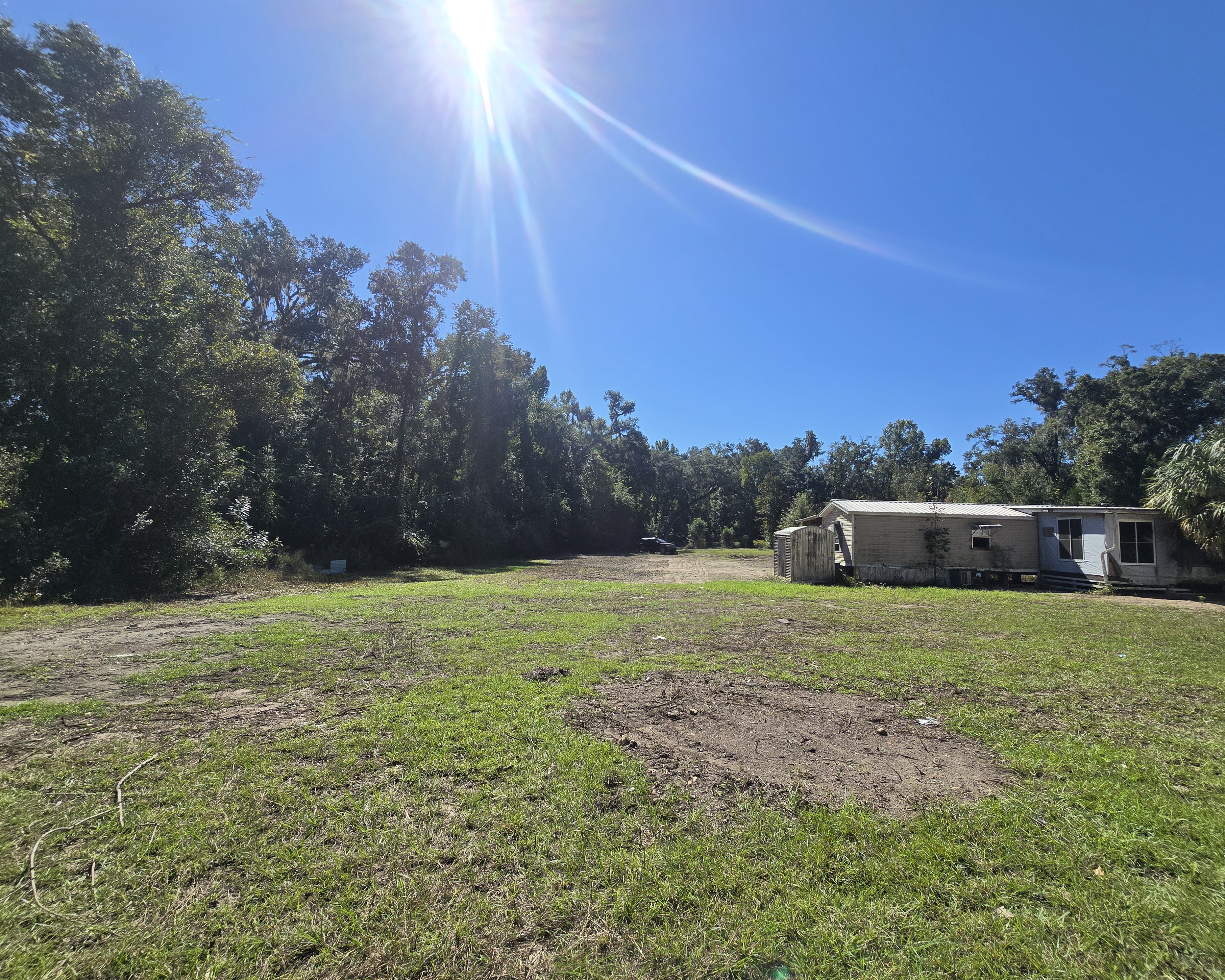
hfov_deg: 100.7
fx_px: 508
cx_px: 625
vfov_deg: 88.0
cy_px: 495
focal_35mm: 14
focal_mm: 2.2
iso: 50
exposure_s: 1/3977
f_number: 2.2
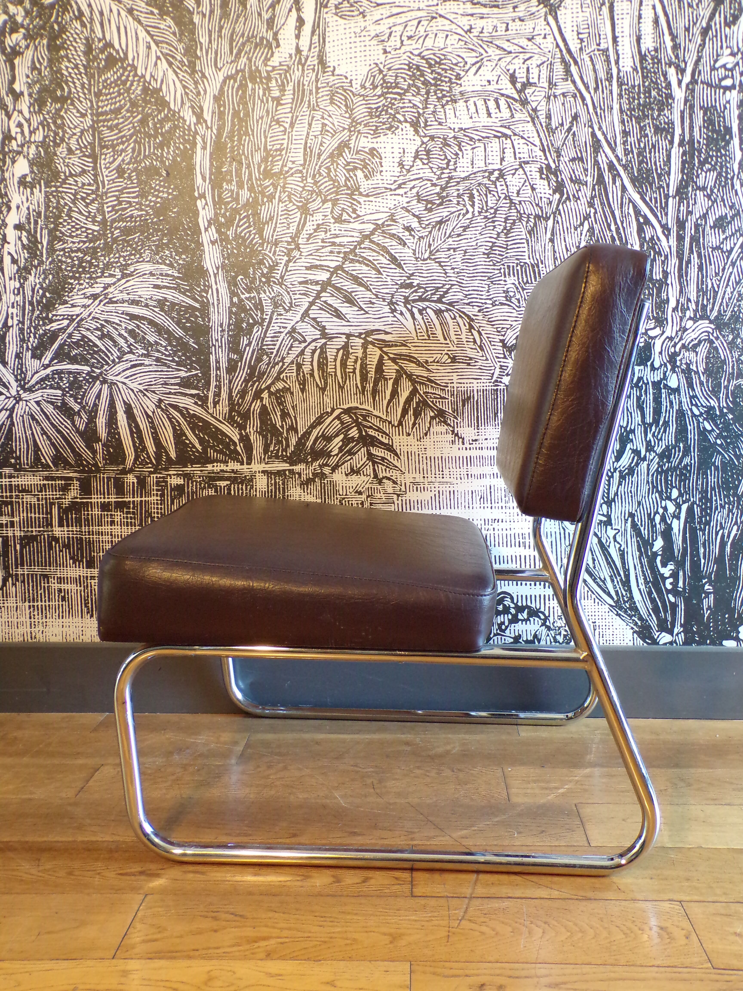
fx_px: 916
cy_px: 496
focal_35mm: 32
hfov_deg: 44.2
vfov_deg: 56.8
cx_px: 372
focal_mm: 5.8
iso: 354
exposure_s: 1/17
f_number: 3.2
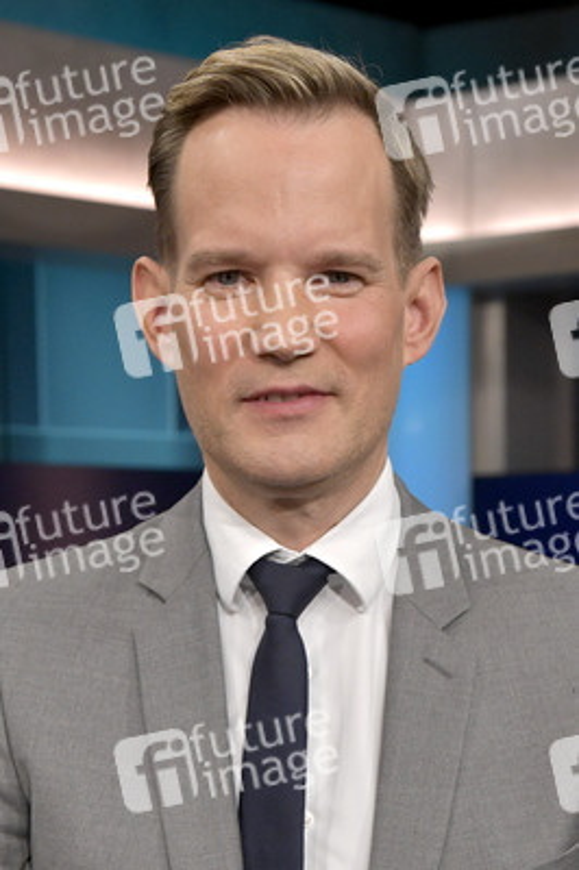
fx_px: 1087
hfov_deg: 29.8
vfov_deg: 43.6
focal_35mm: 45
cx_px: 290
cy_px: 435
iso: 2500
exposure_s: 1/200
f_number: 5.6
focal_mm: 45
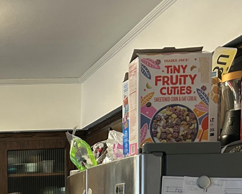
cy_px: 259
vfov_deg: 18.2
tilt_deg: -4.1
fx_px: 559
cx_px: -84
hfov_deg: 21.7
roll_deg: +1.4
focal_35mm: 78
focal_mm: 5.7
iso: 250
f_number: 1.5
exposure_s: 1/60
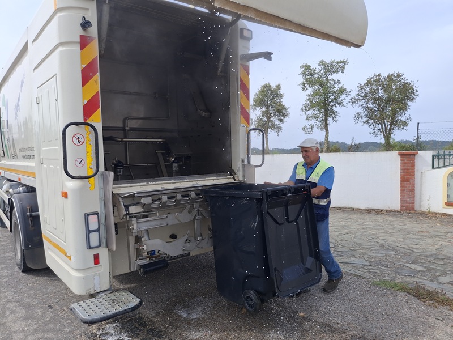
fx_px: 327
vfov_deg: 54.9
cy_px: 170
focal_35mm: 25
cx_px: 226
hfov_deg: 69.4
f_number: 1.8
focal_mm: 4.69
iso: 25
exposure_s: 1/1531
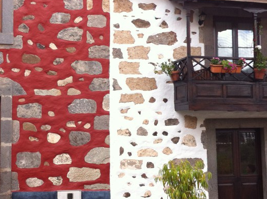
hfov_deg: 28.1
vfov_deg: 21.3
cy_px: 100
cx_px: 102
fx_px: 532
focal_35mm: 69
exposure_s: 1/136
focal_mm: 3.85
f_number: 2.8
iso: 80
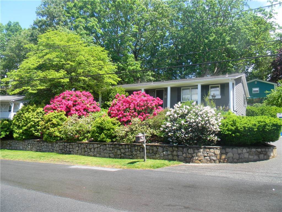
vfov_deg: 49.7
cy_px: 106
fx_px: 228
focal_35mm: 28
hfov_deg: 63.4
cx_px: 141
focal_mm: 5
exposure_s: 1/286
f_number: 3.5
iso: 80
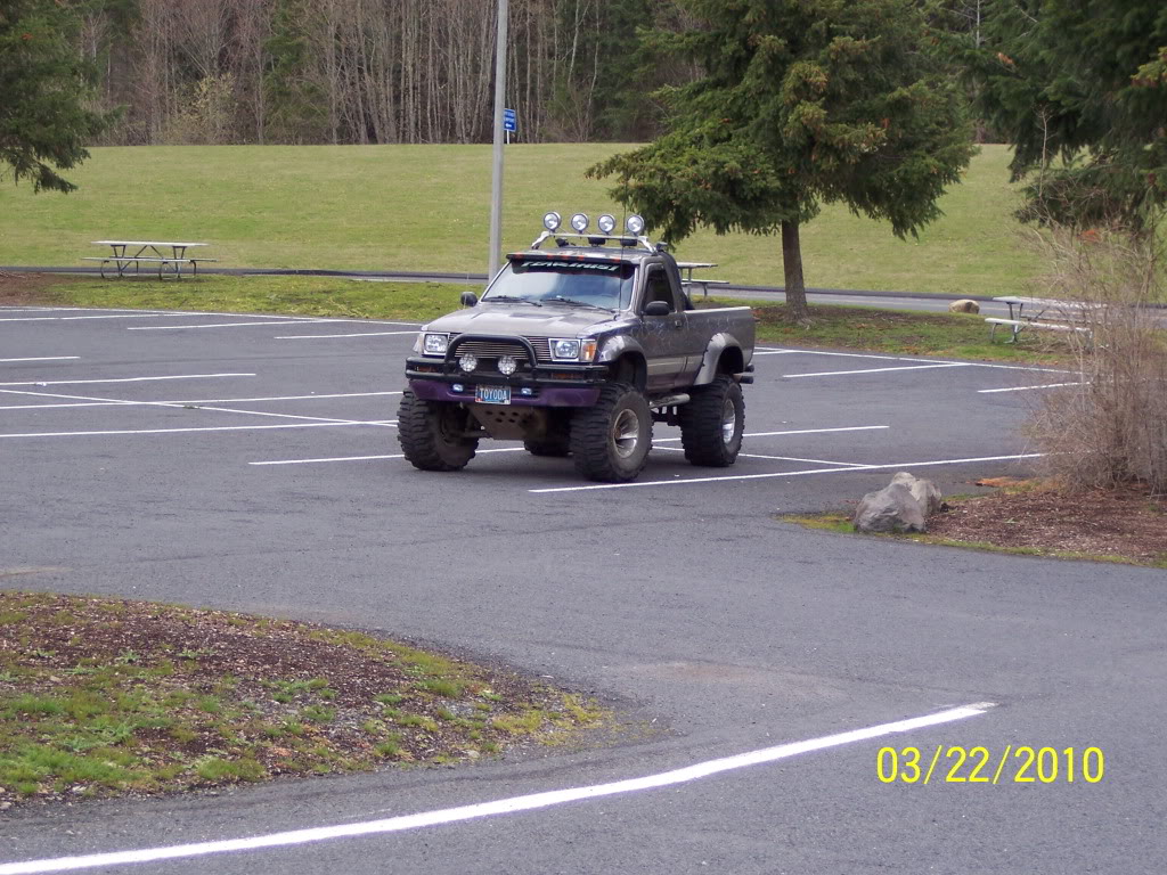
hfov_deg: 18.9
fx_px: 3506
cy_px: 438
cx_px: 584
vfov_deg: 14.2
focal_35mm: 104
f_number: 4.8
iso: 100
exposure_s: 1/125
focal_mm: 21.3
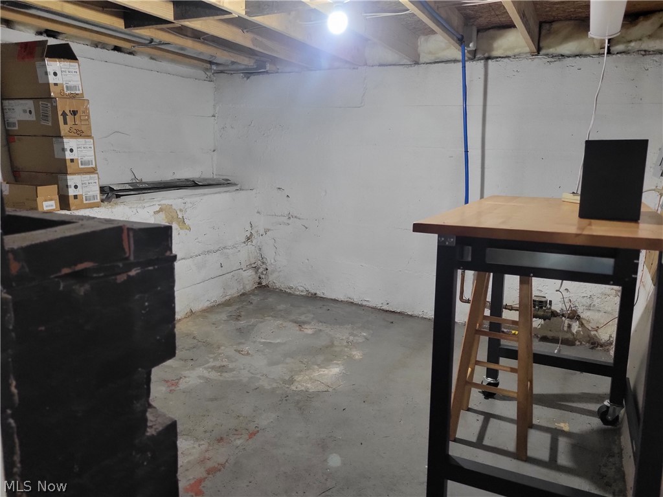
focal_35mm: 26
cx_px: 332
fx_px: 498
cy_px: 248
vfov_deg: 53.1
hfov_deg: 67.3
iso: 320
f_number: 1.8
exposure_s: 1/60
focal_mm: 5.4
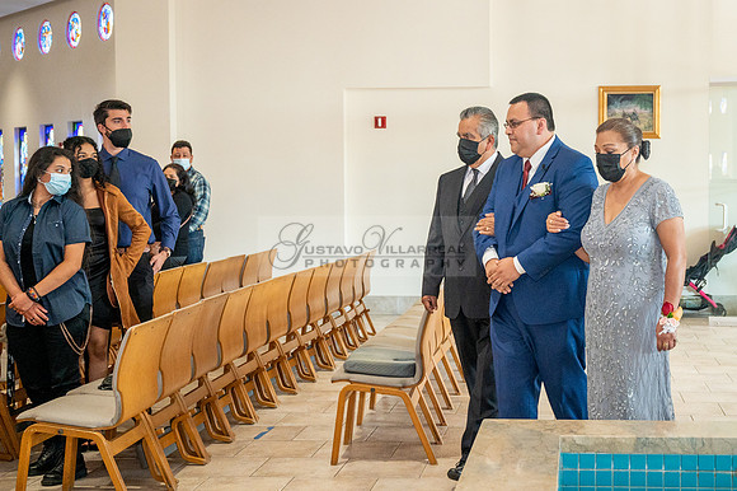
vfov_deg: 24.0
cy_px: 228
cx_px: 507
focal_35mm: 56
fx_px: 1154
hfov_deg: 35.0
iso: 1600
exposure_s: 1/250
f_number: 4
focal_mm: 41
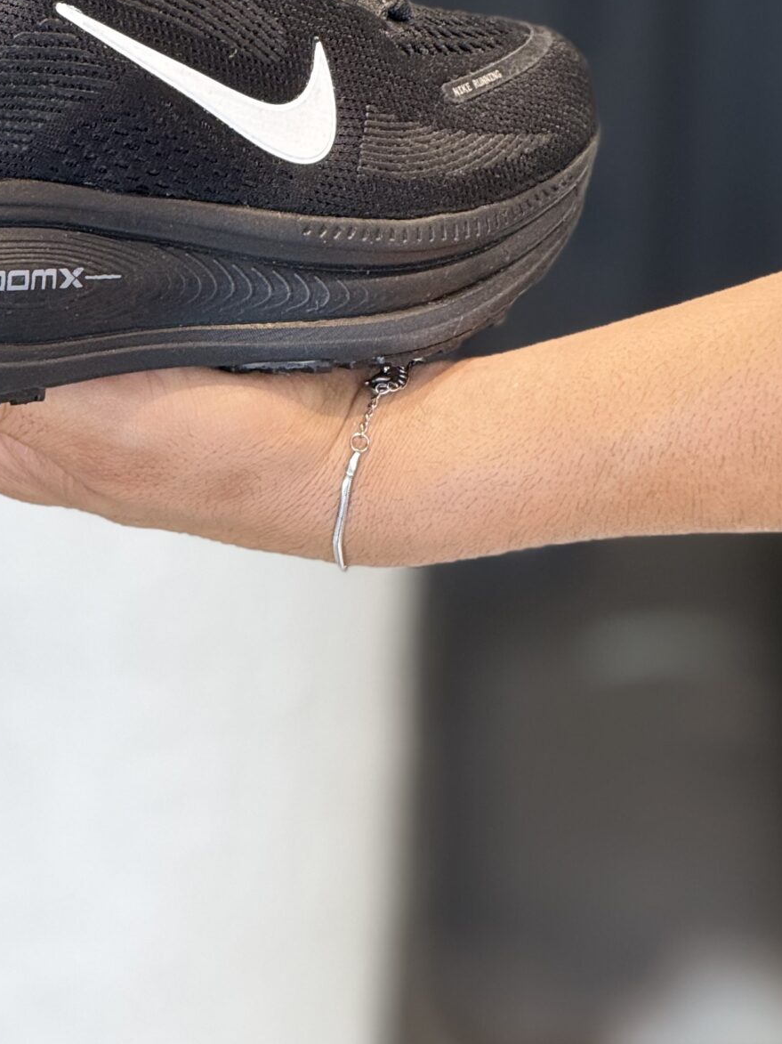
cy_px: 148
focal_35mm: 262
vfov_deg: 7.5
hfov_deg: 5.7
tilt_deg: -16.1
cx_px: 16
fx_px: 7896
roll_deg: +0.2
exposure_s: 1/100
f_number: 2.8
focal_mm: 15.66
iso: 125
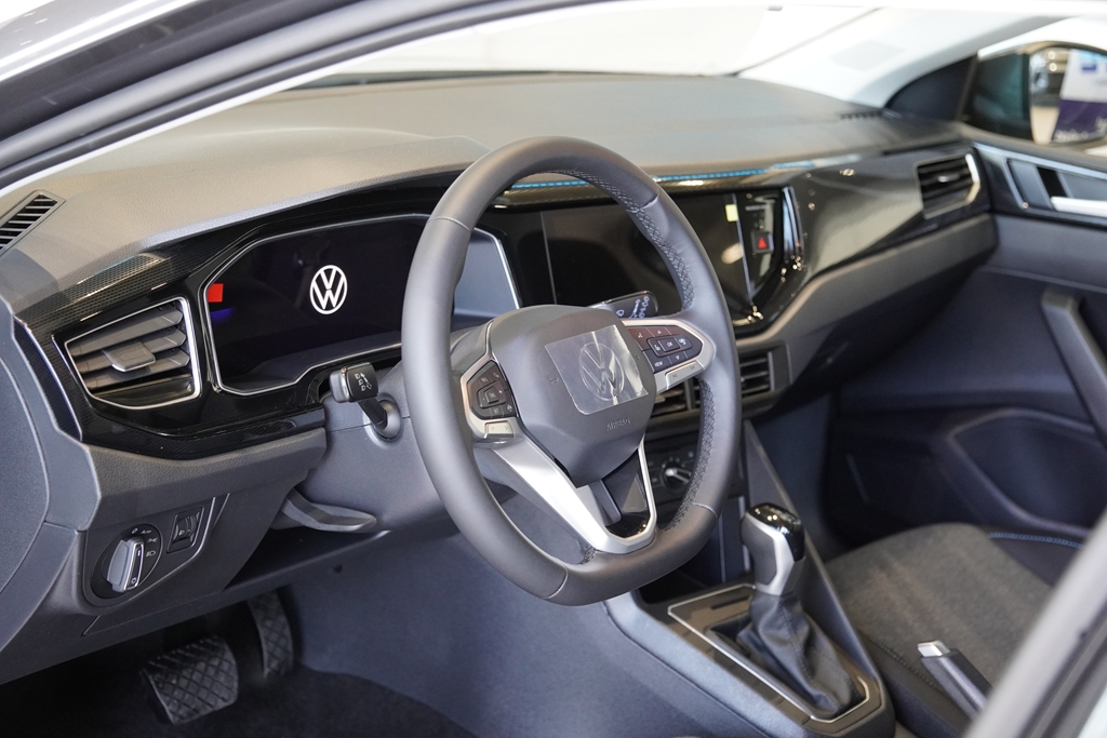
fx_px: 1799
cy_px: 369
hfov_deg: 34.2
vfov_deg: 23.2
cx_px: 554
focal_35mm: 58
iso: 2000
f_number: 2.8
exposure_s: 1/160
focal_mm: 39
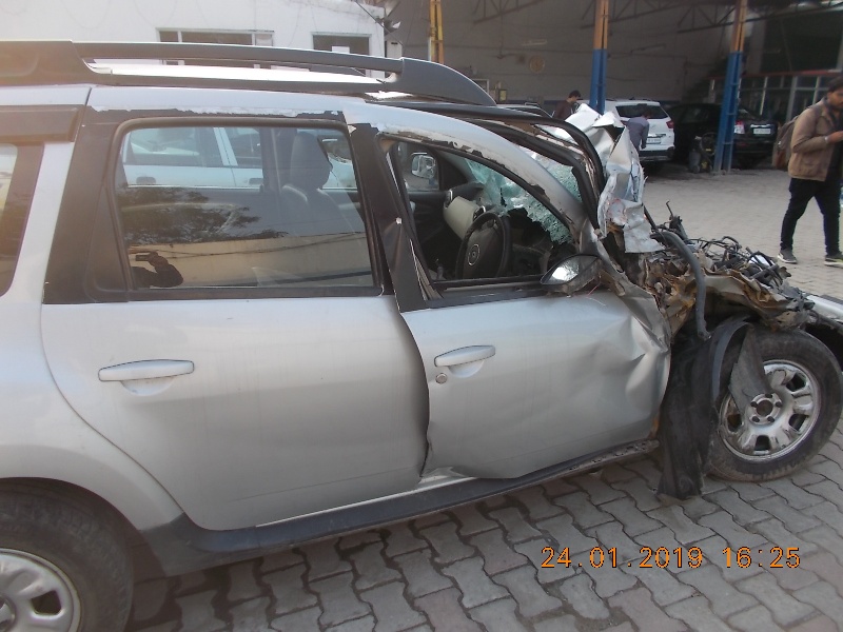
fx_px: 633
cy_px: 316
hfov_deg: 67.3
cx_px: 422
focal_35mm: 26
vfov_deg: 53.1
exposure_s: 1/160
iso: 80
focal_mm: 4.6
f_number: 3.2
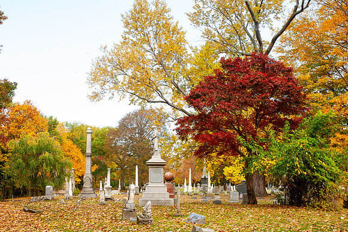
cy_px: 131
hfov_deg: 43.5
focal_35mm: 45
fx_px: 435
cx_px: 152
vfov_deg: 29.8
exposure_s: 1/160
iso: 400
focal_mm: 40
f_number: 8
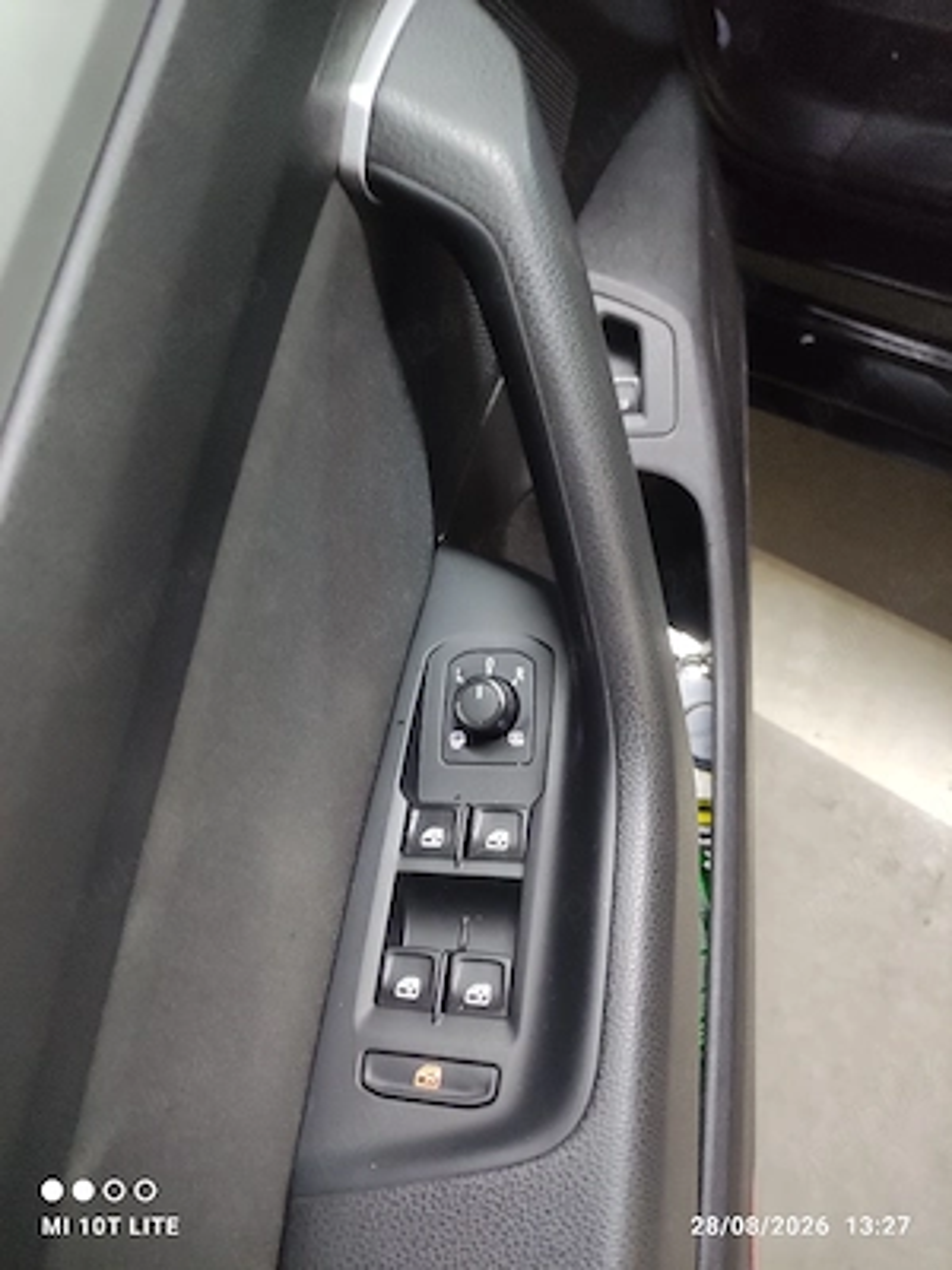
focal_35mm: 25
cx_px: 476
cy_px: 635
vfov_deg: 69.4
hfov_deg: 54.9
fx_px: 917
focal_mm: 5.43
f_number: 1.89
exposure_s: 1/17
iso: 809
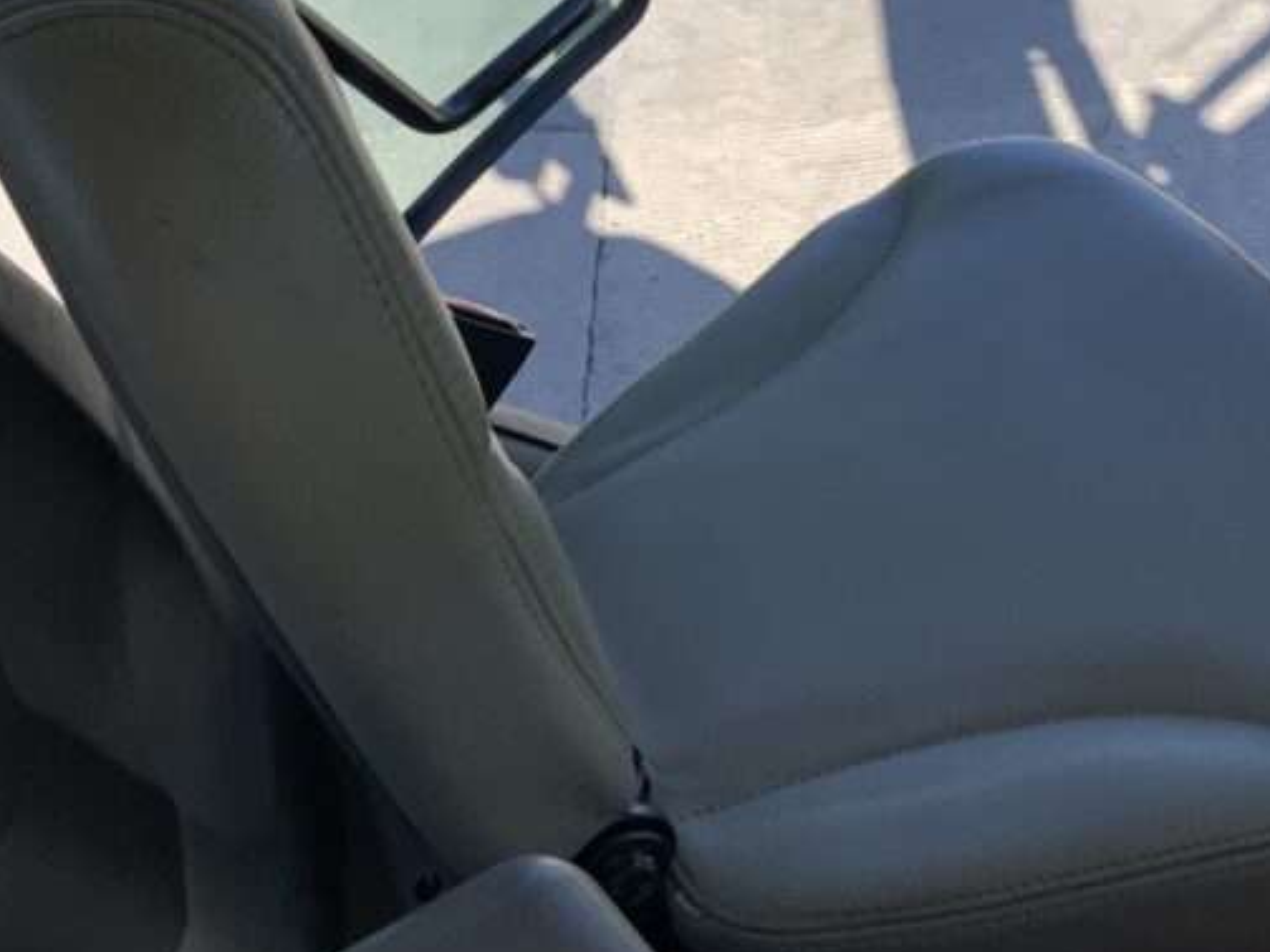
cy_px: 179
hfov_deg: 32.7
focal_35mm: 59
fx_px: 2164
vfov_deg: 24.4
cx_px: 720
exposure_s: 1/1055
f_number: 1.8
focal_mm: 3
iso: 16
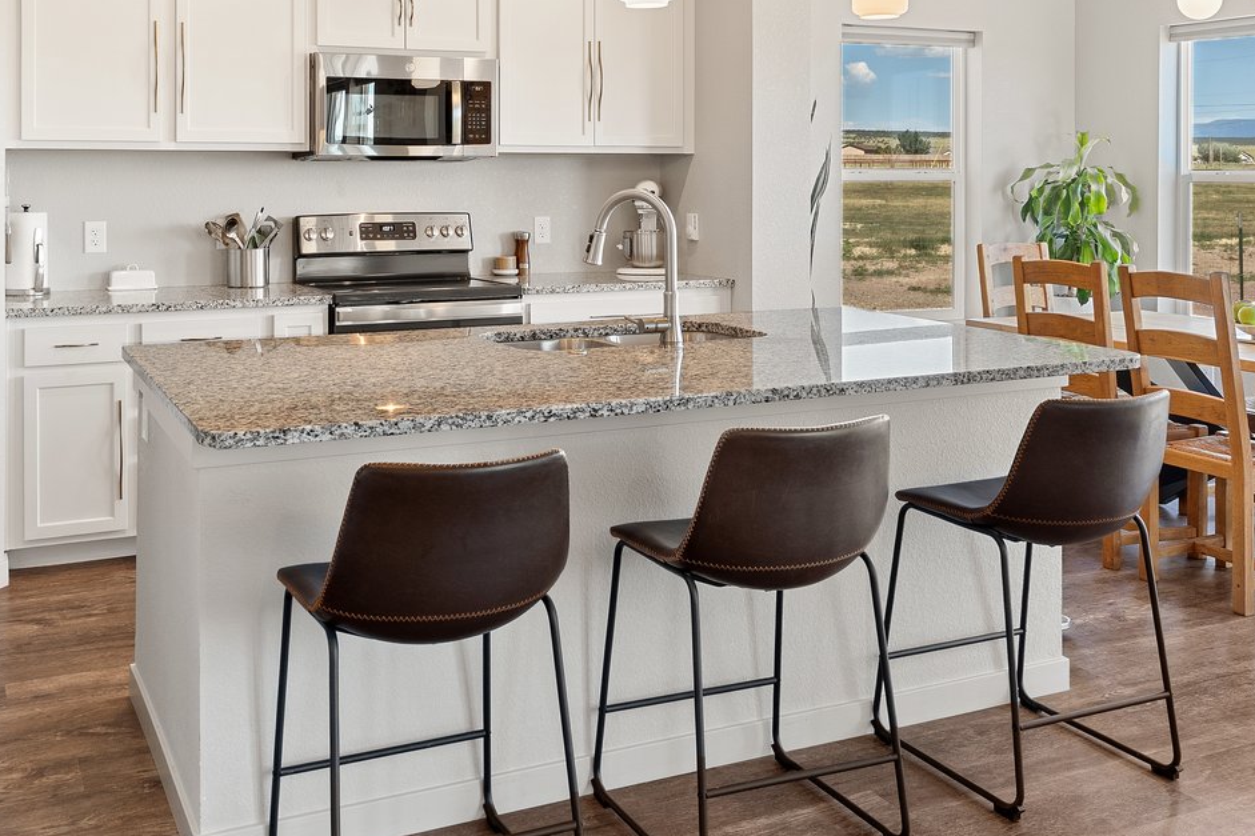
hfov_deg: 51.7
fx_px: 1290
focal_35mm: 37
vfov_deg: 34.9
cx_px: 539
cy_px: 178
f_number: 8
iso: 400
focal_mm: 17
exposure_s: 1/5
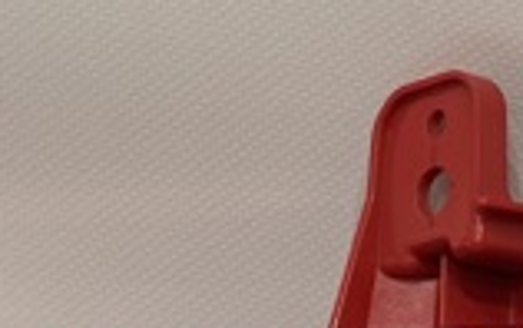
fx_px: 3908
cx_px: 172
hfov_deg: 7.7
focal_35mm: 274
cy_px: 581
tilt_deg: -29.9
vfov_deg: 4.7
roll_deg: -8.2
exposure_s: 1/50
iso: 200
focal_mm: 7.5
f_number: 2.2
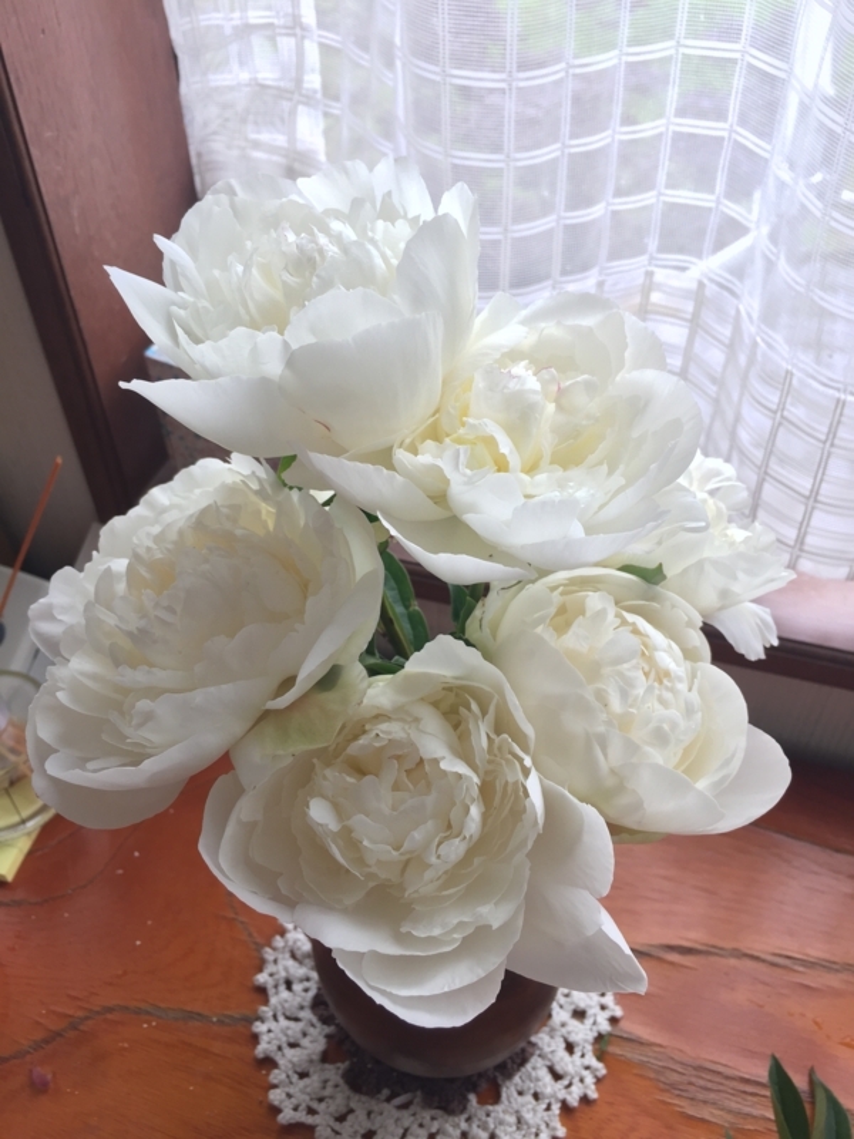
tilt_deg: -45.2
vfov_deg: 61.7
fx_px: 954
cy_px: 570
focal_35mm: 29
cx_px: 427
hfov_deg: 48.2
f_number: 2.2
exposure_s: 1/120
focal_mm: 4.15
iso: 32
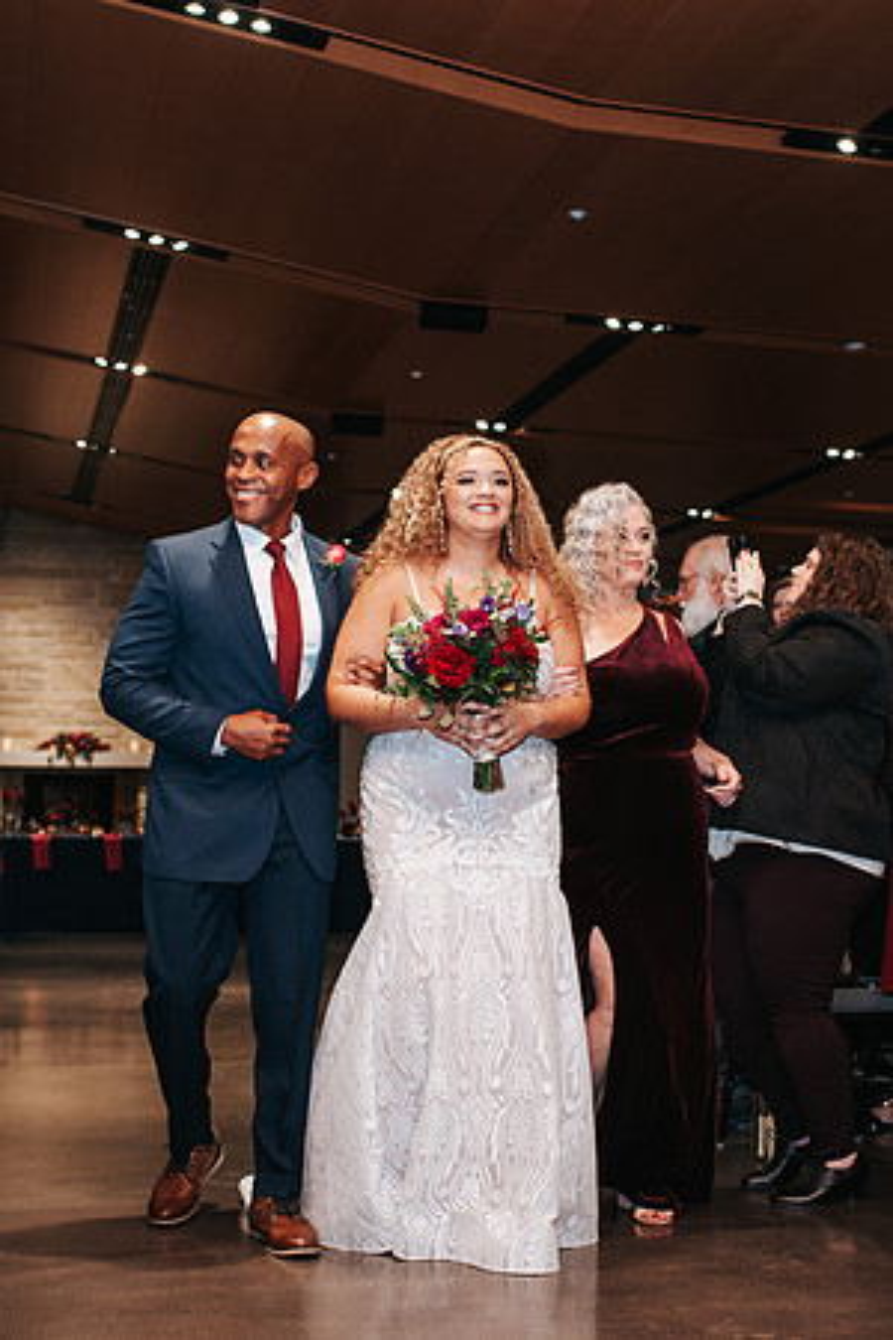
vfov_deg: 37.8
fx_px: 1958
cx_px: 467
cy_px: 670
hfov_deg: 25.7
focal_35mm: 53
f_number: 2.8
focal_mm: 35
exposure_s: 1/200
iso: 1000
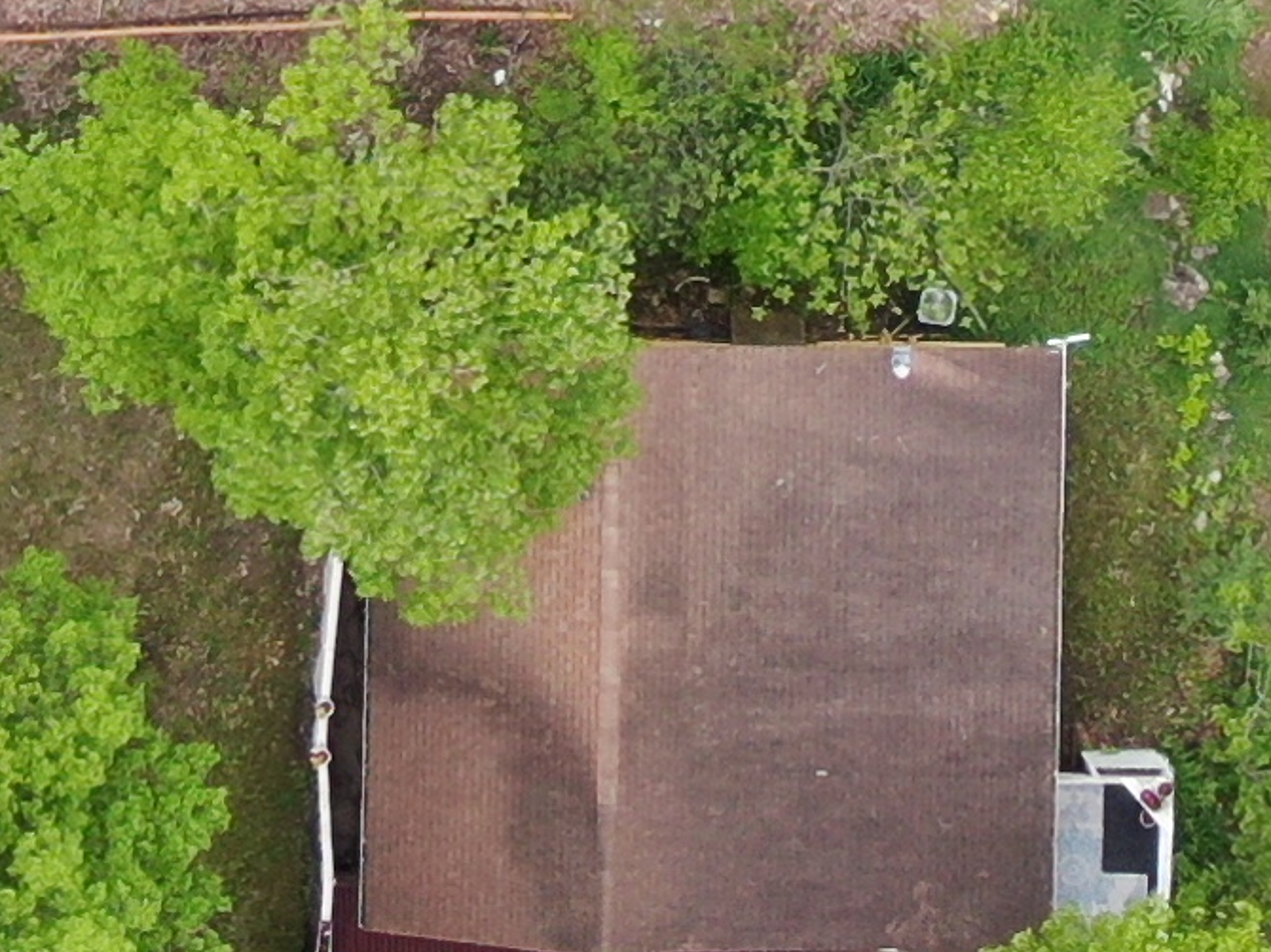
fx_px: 8552
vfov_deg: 6.2
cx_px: 565
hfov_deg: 8.5
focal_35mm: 233
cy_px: -829
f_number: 3.4
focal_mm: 6.77
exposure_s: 1/200
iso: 100
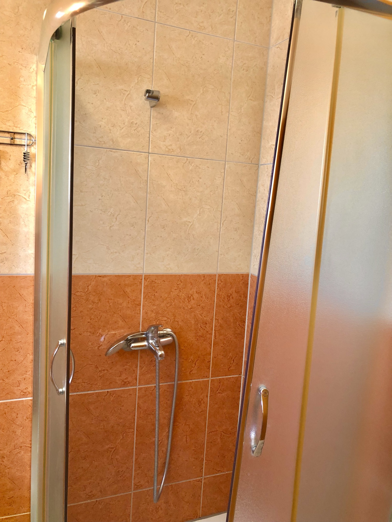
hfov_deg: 49.7
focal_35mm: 28
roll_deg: -3.6
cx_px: 196
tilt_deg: -7.2
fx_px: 423
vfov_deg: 63.4
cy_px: 261
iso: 40
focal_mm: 3.99
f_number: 1.8
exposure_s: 1/20
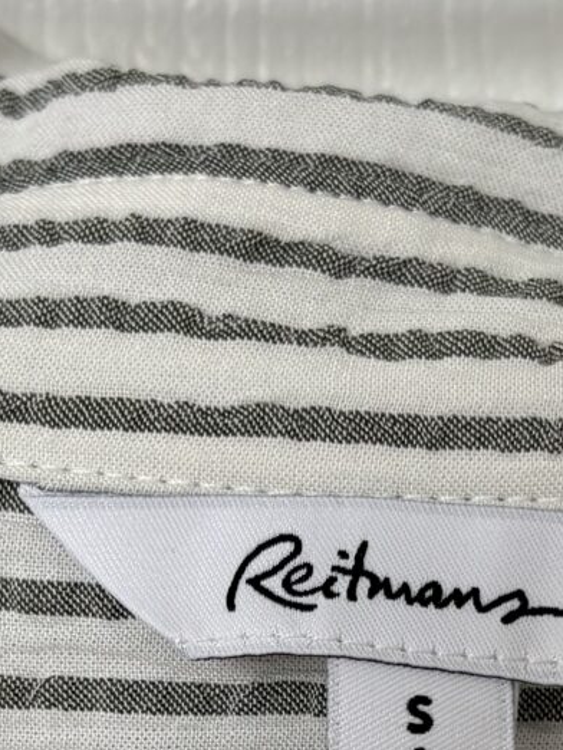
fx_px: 2210
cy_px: 690
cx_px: 359
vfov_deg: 18.9
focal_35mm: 102
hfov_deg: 14.5
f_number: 1.6
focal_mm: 5.96
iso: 32
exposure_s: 1/151
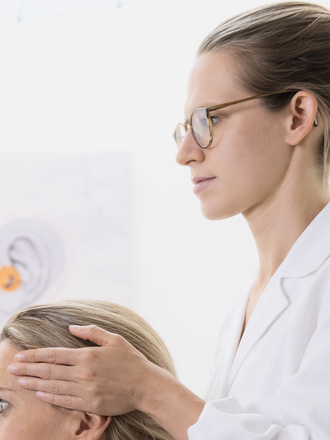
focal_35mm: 106
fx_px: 1347
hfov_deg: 13.5
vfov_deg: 18.0
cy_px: 467
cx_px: -87
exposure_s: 1/200
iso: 320
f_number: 2.8
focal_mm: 32
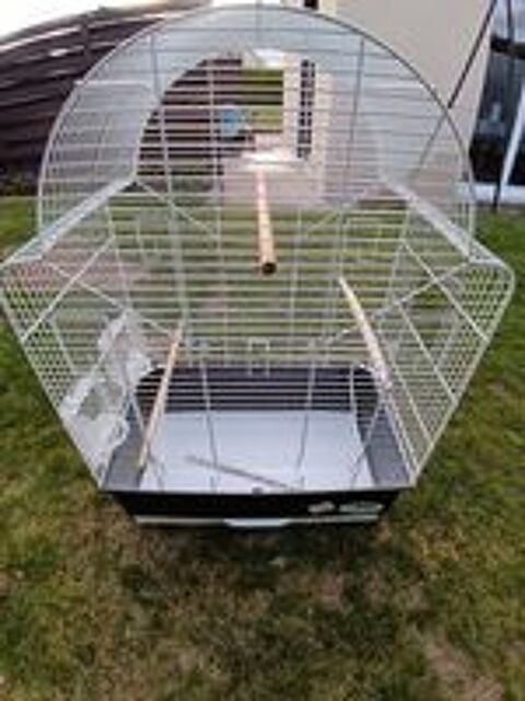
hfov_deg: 74.7
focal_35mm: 17
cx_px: 262
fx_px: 344
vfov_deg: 91.0
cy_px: 350
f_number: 2.2
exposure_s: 1/134
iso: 100
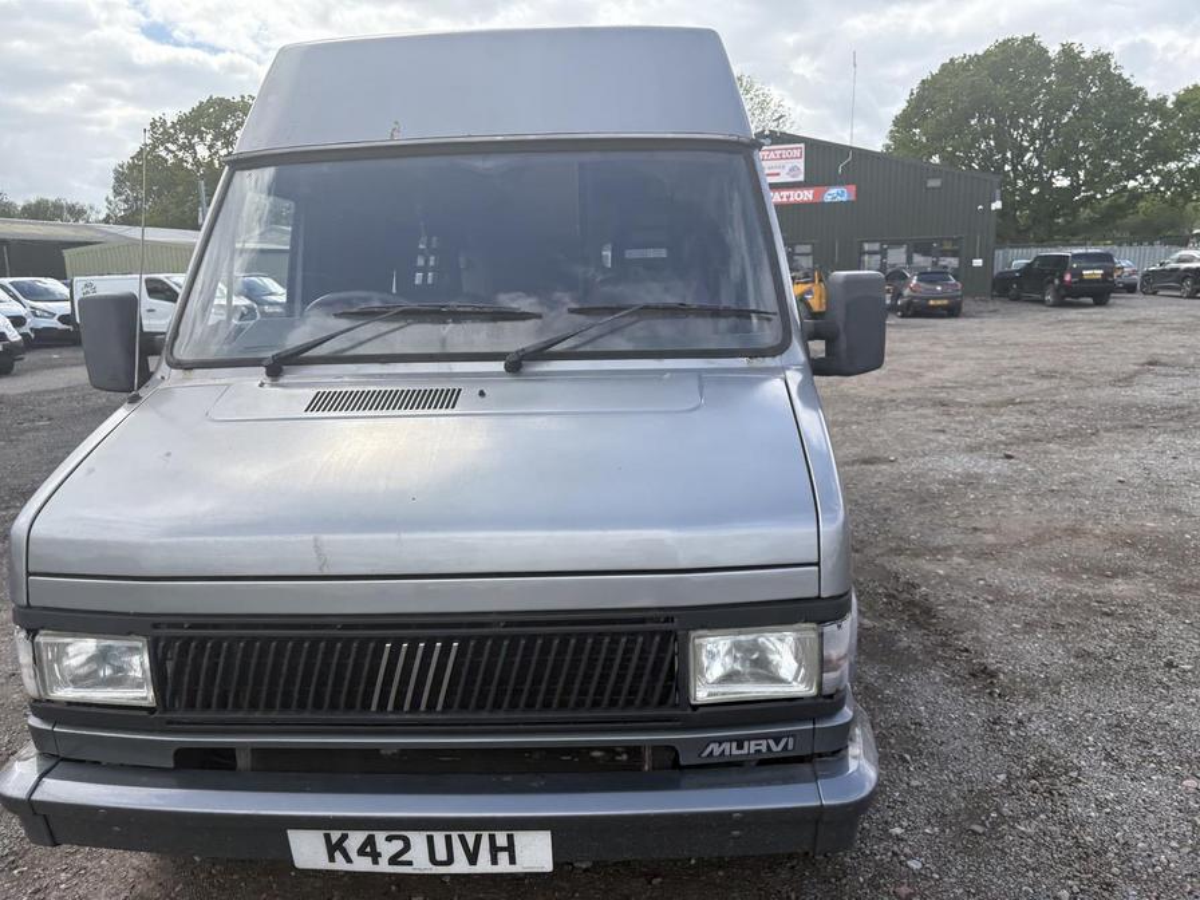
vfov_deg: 53.1
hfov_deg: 67.3
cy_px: 450
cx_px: 600
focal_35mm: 26
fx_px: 901
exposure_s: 1/2283
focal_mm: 5.96
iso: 50
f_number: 1.6
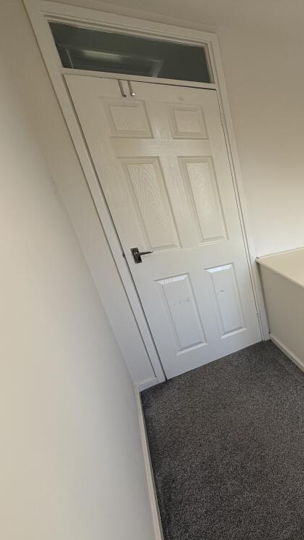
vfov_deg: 83.8
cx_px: 360
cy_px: 277
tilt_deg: -20.4
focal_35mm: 21
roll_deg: +1.9
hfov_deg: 39.5
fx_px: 301
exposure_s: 1/121
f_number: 2.2
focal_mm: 2.22
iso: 100
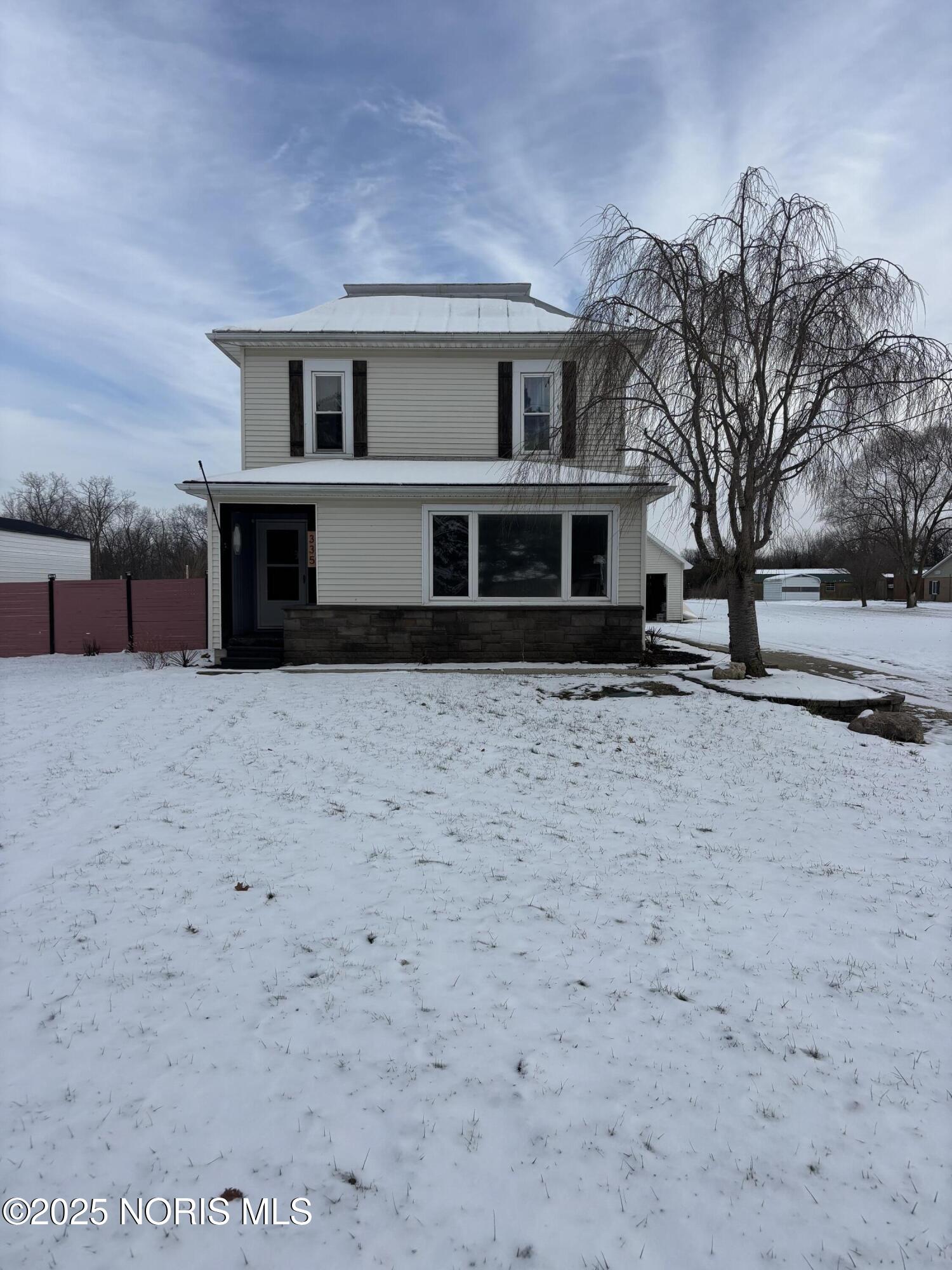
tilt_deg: -4.3
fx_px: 953
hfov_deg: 53.1
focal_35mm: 26
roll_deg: -0.8
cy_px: 635
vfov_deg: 67.3
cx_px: 476
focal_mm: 5.96
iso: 50
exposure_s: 1/5348
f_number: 1.6
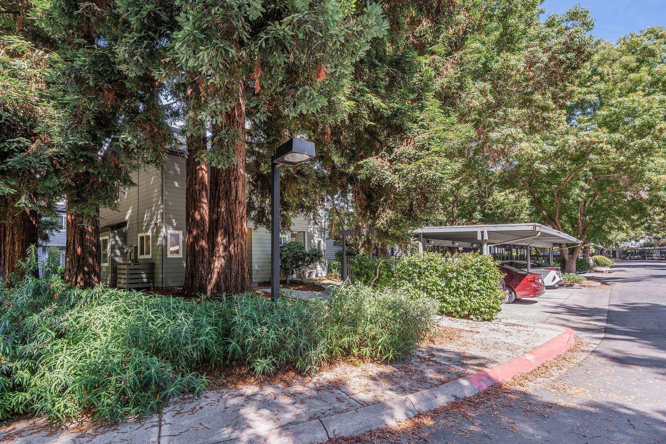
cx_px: 302
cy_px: 215
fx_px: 333
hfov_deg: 89.8
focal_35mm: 18
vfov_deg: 67.4
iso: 125
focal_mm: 16
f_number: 9
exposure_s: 1/13
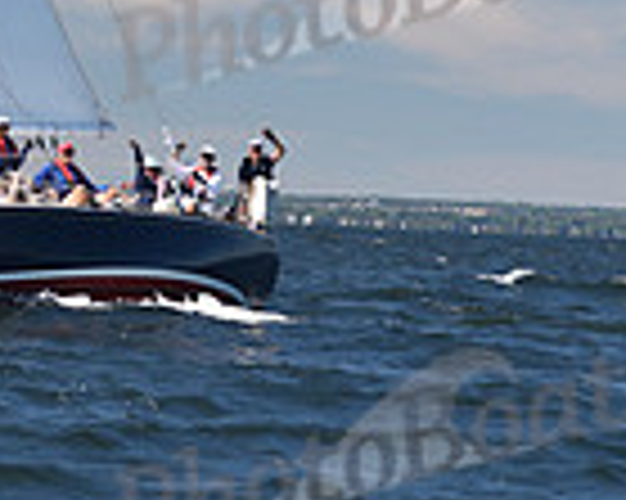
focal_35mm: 334
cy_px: -185
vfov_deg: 4.6
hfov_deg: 5.8
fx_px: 6184
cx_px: -119
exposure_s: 1/1000
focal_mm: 85
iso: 200
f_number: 3.2
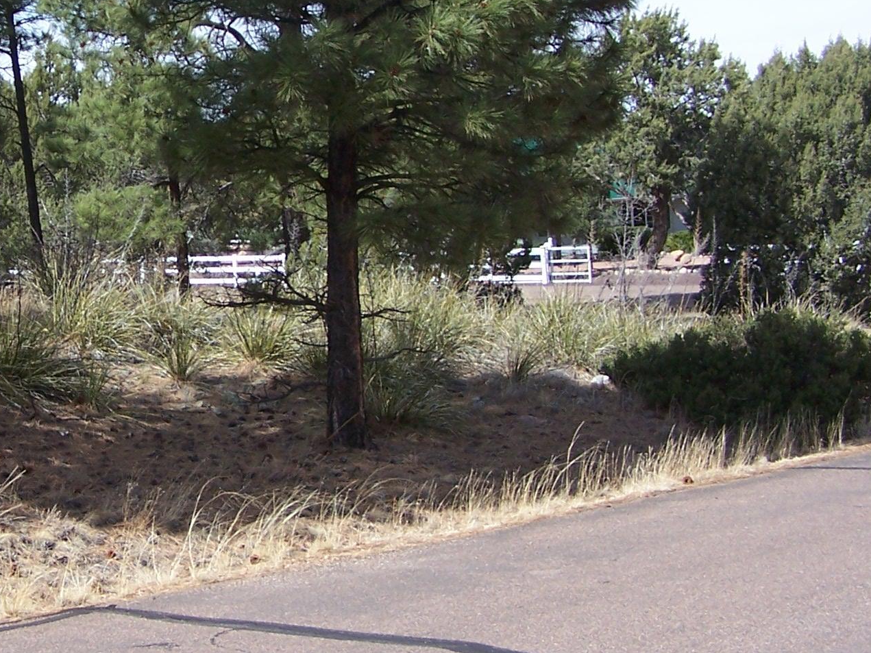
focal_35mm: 77
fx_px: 1937
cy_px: 219
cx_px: 95
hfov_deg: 24.6
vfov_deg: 19.1
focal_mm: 6.3
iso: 80
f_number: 2.8
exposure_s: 1/1000
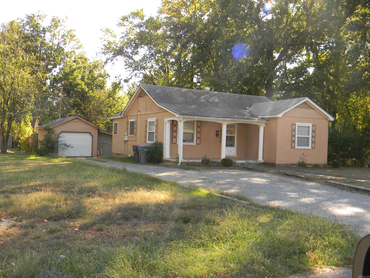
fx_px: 385
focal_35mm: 36
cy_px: 139
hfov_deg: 51.4
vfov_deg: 39.7
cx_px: 185
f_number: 3.7
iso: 80
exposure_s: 1/110
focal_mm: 6.4
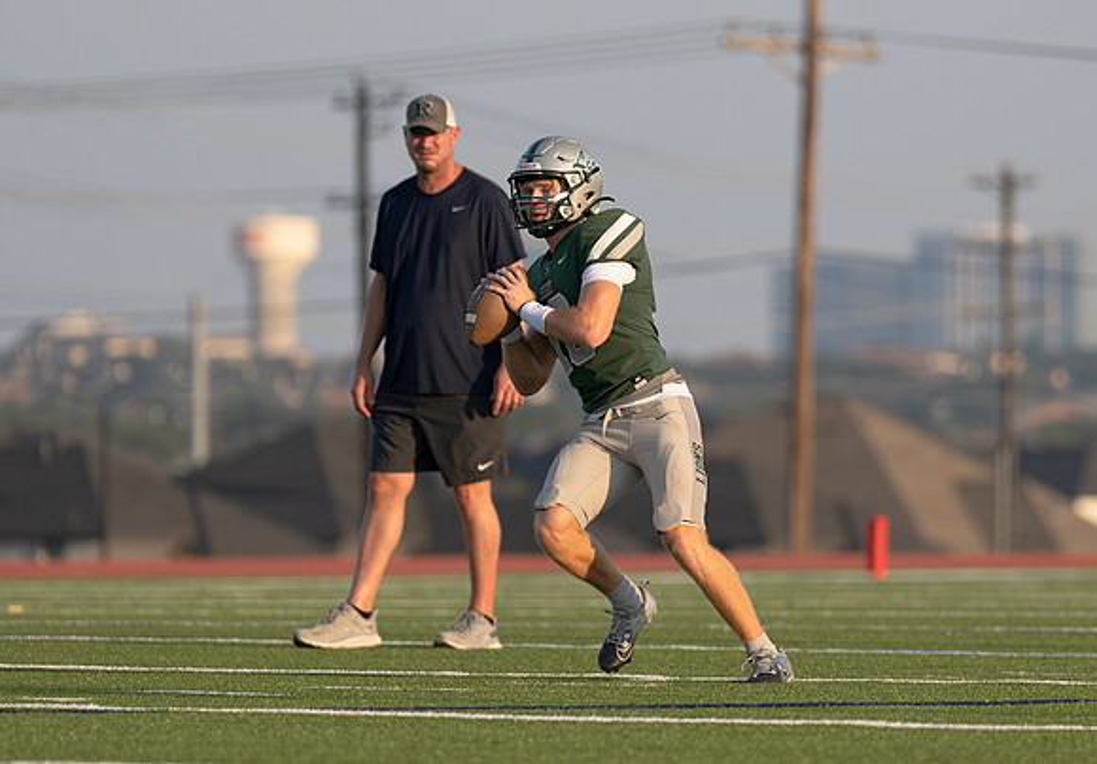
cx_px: 677
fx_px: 11648
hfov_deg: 5.4
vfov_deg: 3.8
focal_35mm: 377
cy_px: 479
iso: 100
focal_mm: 200
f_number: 2.8
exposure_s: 1/1250
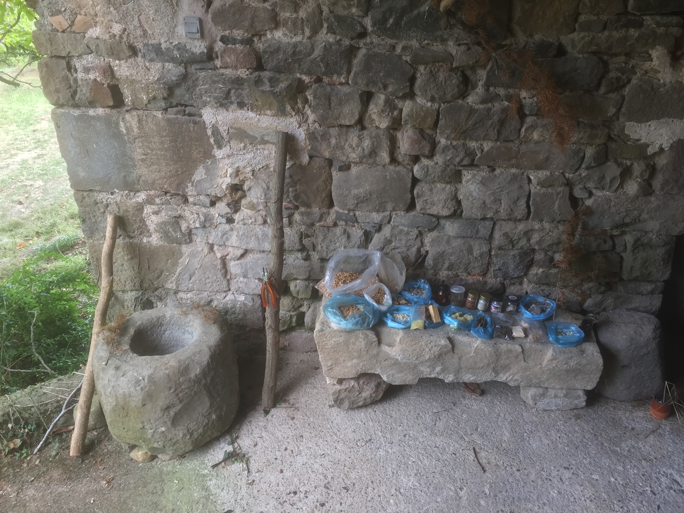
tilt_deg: -32.4
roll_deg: -1.8
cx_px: 342
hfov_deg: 61.7
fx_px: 573
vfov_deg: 48.2
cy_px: 256
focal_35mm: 29
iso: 40
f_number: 2.2
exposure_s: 1/50
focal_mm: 4.15
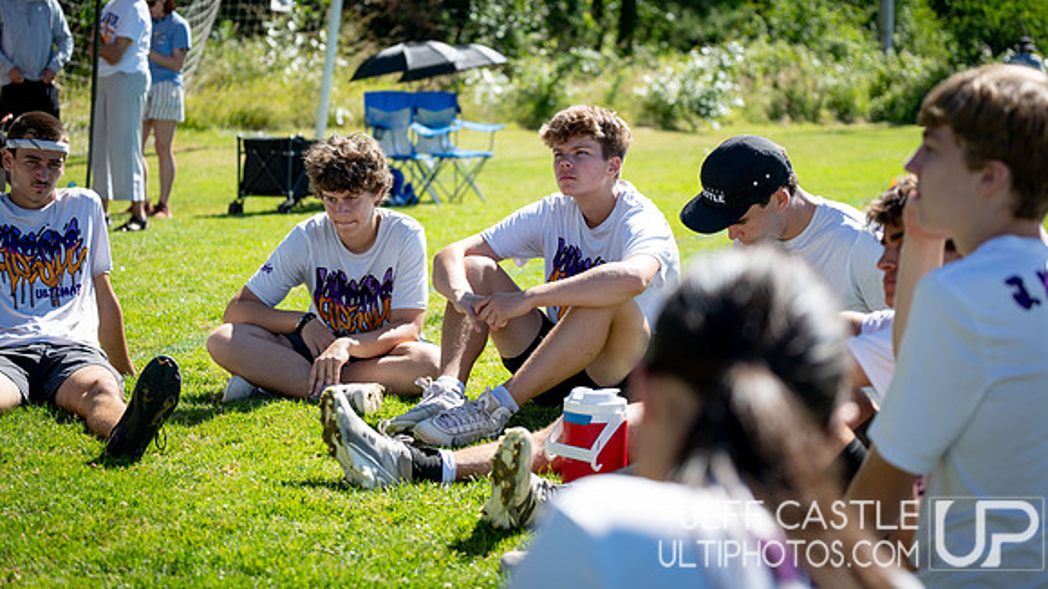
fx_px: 2210
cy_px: 227
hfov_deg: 26.7
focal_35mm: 80
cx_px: 562
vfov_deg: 15.2
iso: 280
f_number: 2.8
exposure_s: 1/2000
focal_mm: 70
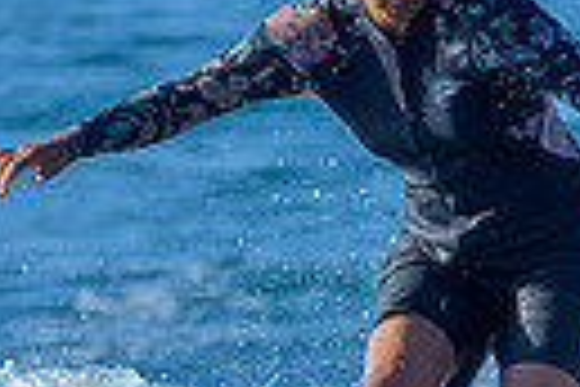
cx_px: 782
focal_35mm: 3603
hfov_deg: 0.6
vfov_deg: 0.4
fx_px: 58044
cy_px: 574
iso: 640
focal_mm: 800
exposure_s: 1/2000
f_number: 6.3
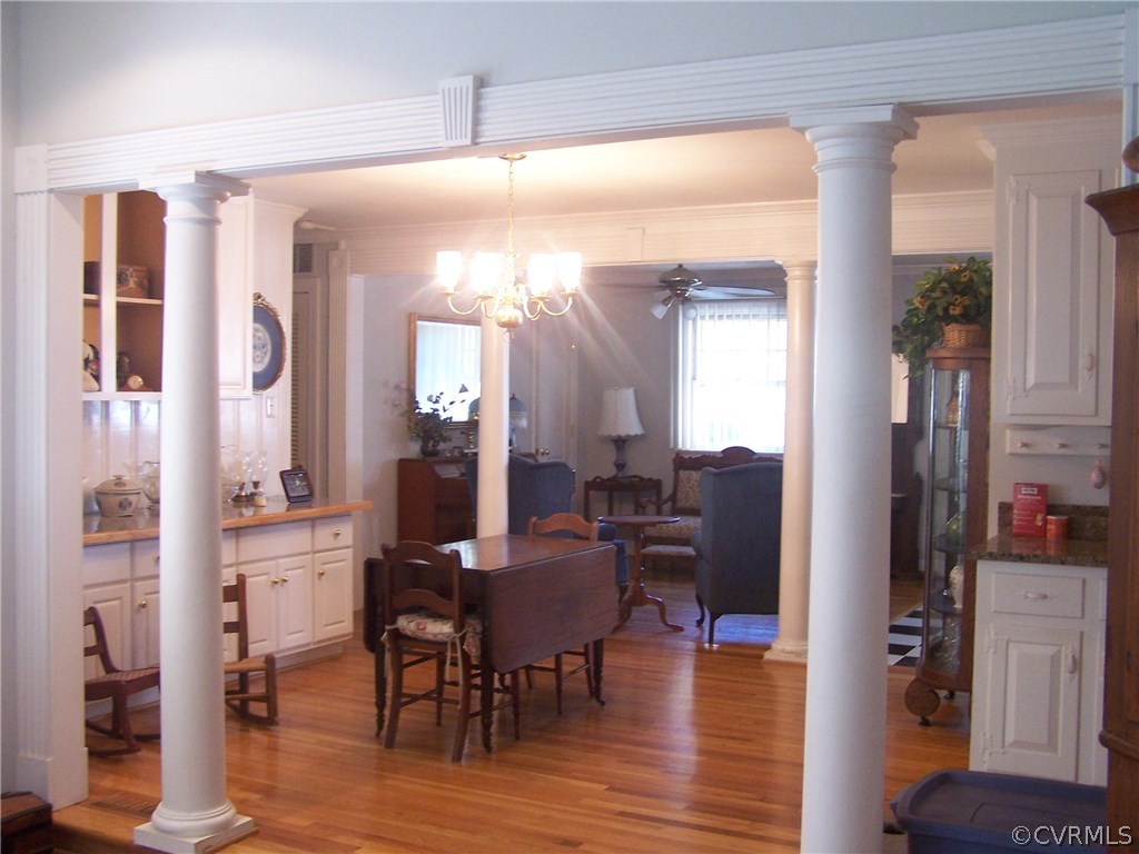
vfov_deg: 37.7
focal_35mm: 38
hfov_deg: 49.0
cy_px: 427
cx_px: 570
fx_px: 1250
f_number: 2.8
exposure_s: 1/15
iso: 140
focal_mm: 6.3
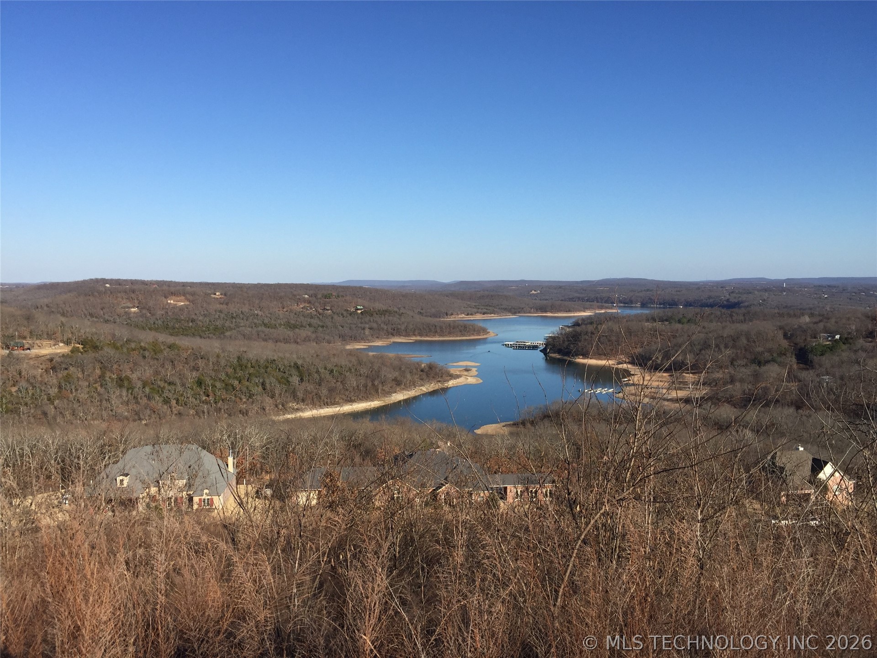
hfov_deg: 61.7
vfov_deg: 48.2
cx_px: 438
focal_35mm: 29
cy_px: 329
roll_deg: -0.2
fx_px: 735
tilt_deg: -3.6
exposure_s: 1/2198
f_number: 2.2
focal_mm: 4.15
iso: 32
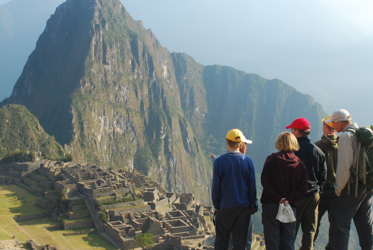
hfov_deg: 39.5
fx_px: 519
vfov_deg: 27.1
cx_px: 197
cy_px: 133
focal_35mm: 50
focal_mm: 24
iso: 200
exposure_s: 1/25
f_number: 11
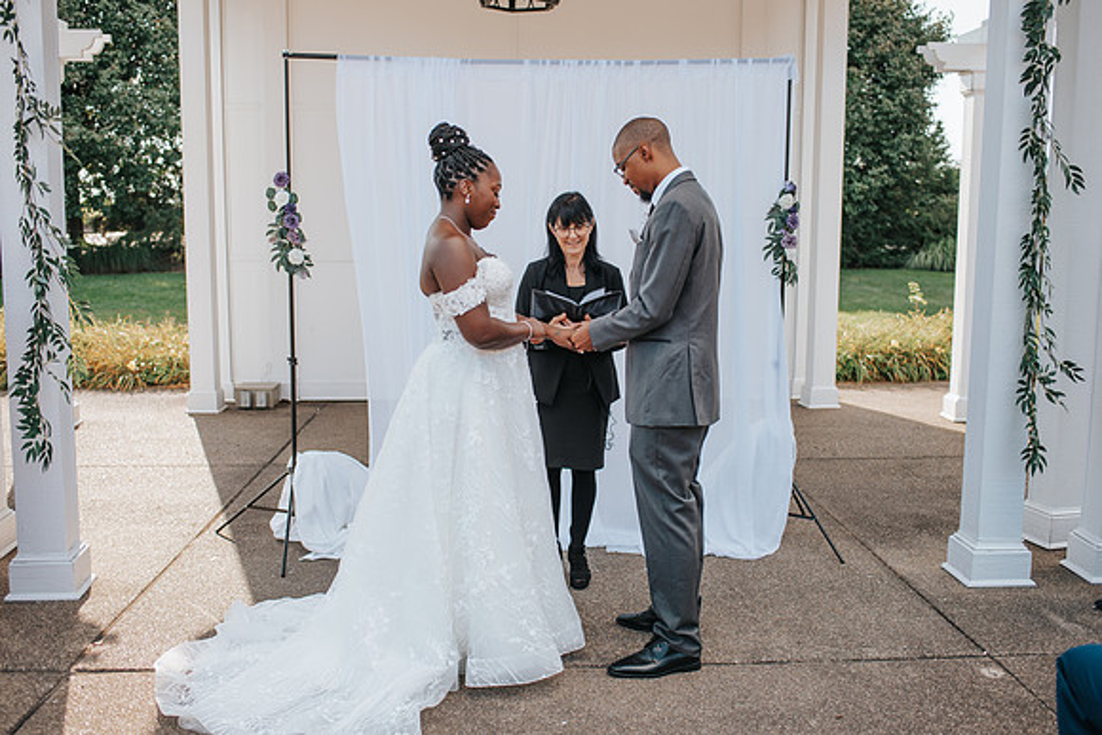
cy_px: 367
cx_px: 557
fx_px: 1121
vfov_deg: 36.3
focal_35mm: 37
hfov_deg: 52.3
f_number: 2.8
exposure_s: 1/640
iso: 100
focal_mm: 35
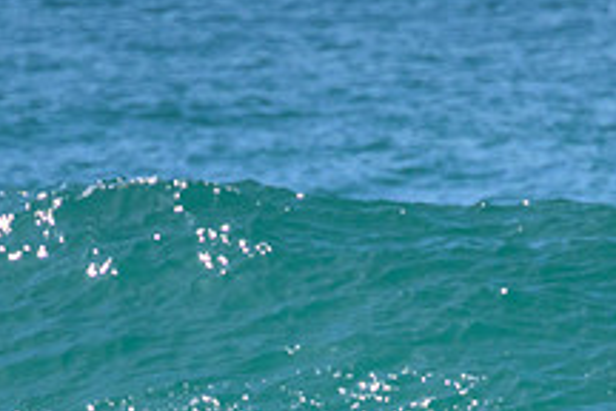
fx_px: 36718
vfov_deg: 0.6
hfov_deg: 1.0
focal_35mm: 2146
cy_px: 538
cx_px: 385
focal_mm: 800
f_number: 11
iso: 2200
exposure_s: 1/1600
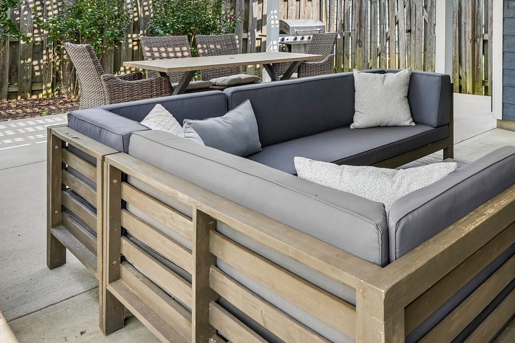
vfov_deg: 37.7
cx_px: 454
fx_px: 458
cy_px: 18
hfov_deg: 52.3
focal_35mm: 32
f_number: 8
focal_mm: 16
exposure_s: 1/30
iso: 100
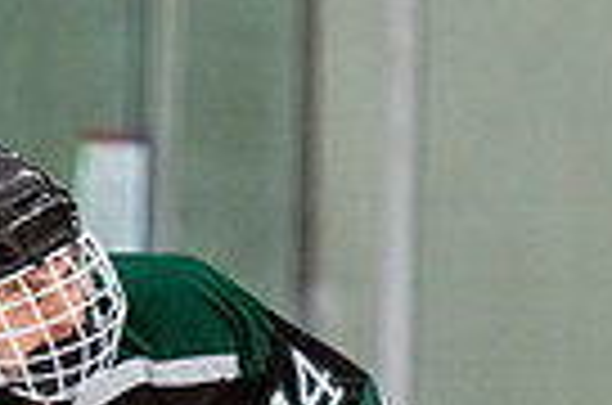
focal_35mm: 930
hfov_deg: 2.2
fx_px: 15773
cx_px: 182
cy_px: 919
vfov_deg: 1.5
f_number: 3.2
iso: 3200
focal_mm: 160
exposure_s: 1/640
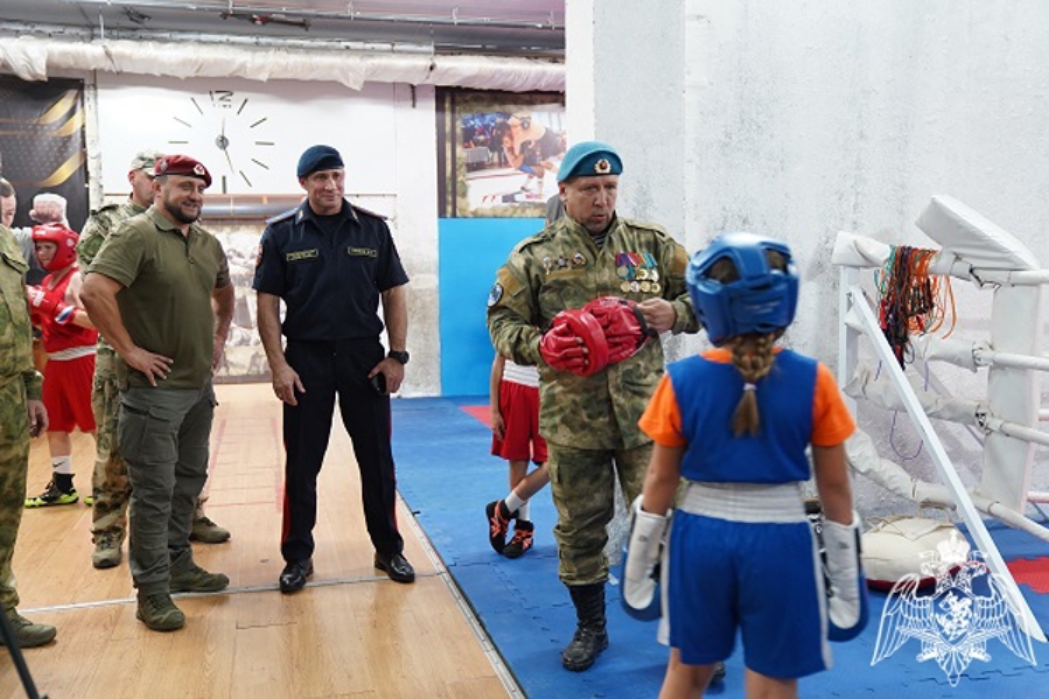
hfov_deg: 57.2
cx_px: 524
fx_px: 962
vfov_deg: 40.0
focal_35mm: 33
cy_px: 350
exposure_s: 1/40
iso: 2000
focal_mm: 33
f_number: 2.8
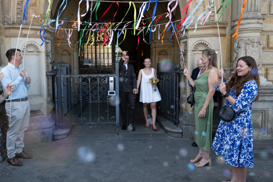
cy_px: 79
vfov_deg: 39.9
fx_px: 250
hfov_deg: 57.1
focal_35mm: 33
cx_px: 125
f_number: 4
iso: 500
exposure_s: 1/640
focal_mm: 24
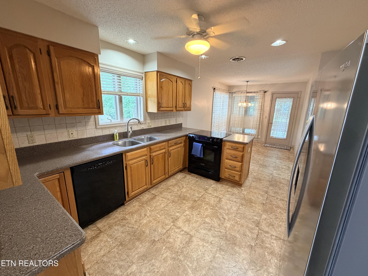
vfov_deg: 85.7
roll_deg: -1.9
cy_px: 138
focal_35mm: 14
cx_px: 184
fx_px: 149
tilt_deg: -12.9
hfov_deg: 102.1
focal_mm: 2.22
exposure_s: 1/60
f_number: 2.2
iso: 320
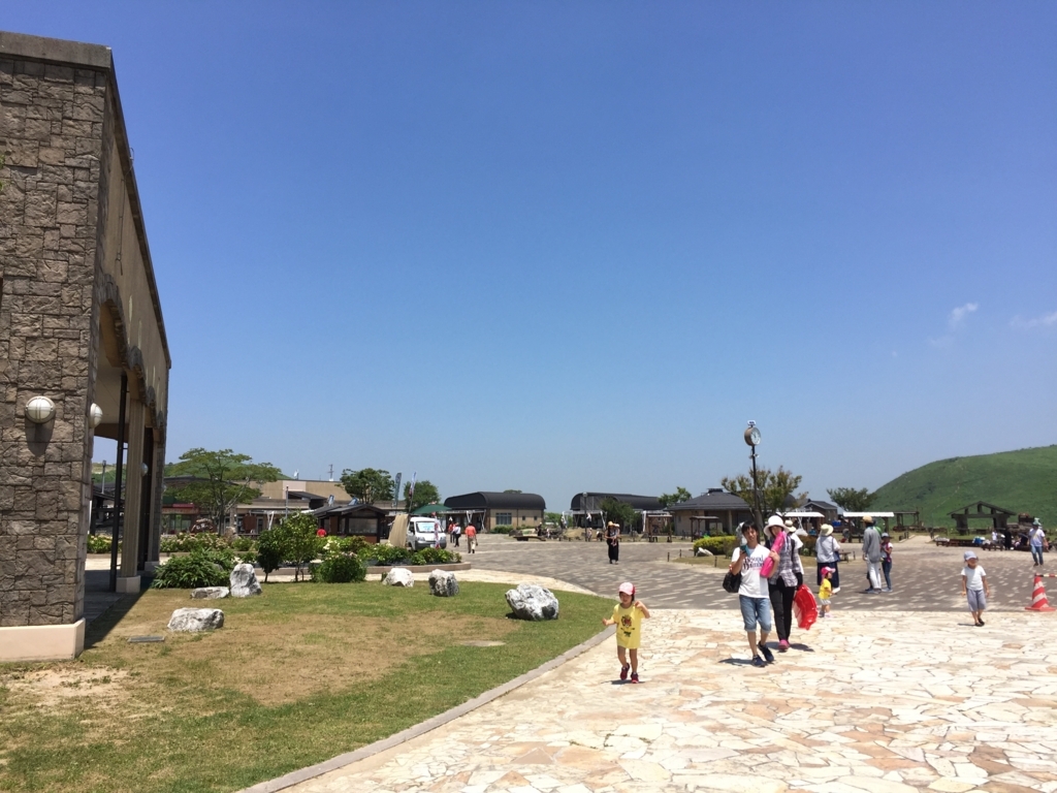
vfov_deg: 48.2
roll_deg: +0.2
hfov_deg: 61.7
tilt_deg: +7.4
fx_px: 886
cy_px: 396
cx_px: 528
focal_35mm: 29
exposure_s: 1/2083
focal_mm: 4.15
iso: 32
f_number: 2.2
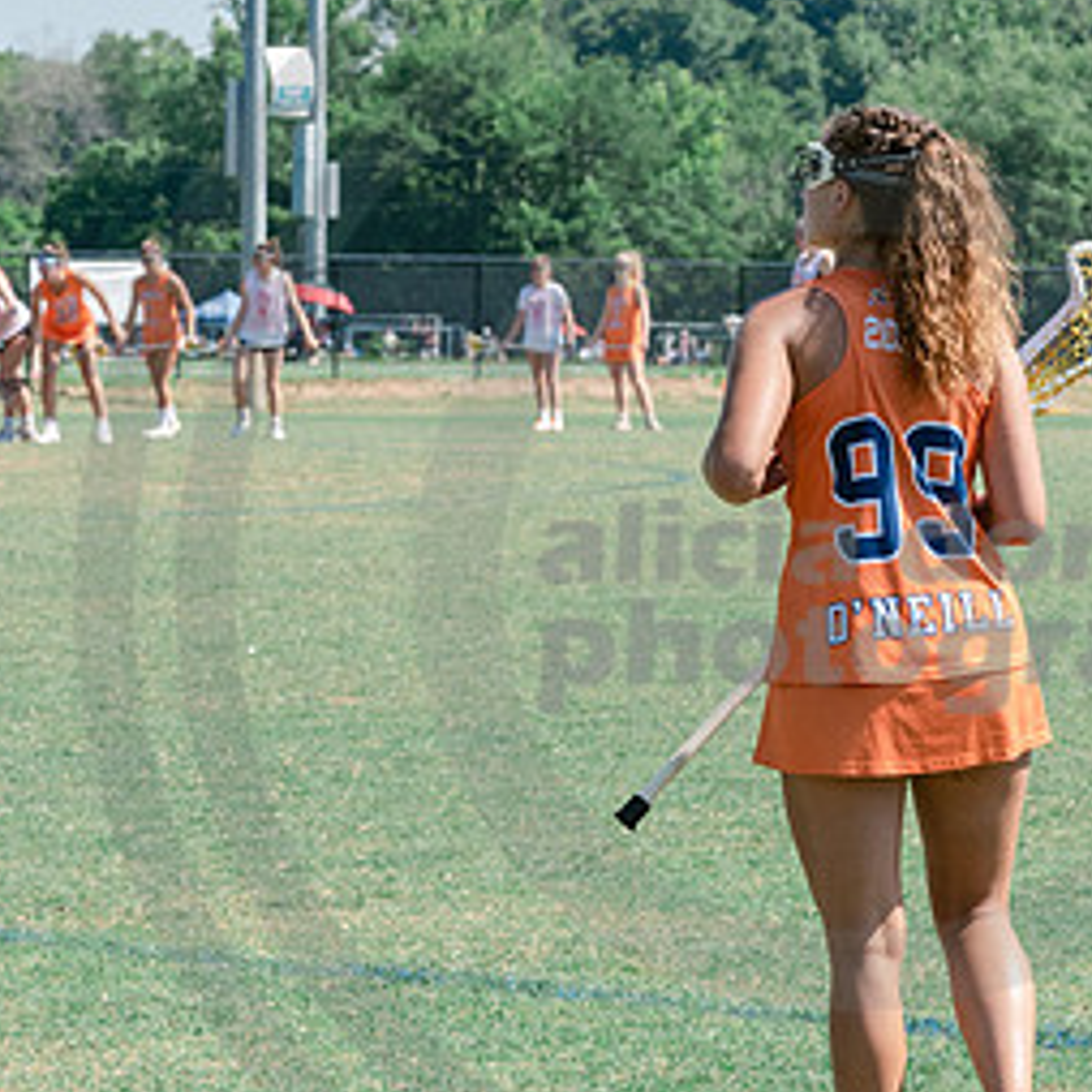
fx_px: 6389
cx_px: 926
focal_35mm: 179
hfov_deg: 9.7
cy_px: 488
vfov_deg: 9.8
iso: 400
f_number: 7.1
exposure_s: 1/800
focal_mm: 70
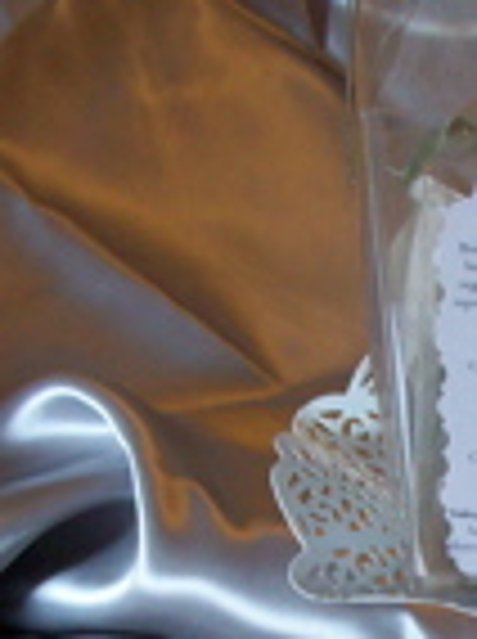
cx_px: 549
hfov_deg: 14.9
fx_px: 1769
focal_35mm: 96
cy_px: 688
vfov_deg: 19.7
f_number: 2.8
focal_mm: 5.7
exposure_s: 1/14.7
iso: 160
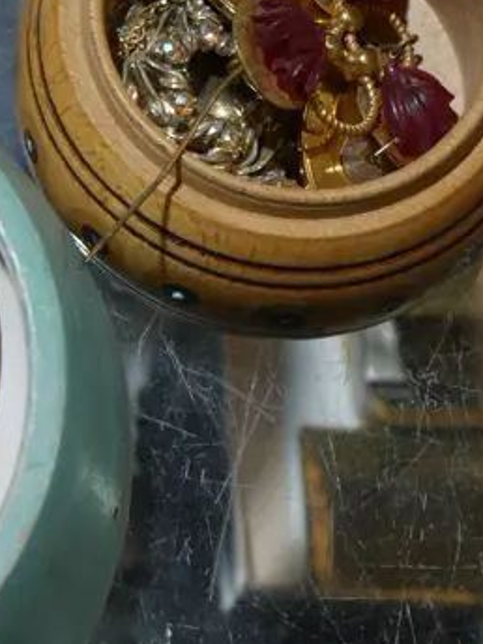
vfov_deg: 15.7
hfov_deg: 11.6
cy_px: 161
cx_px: -112
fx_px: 2326
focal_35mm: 125
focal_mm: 21
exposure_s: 1/60
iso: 200
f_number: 4.6
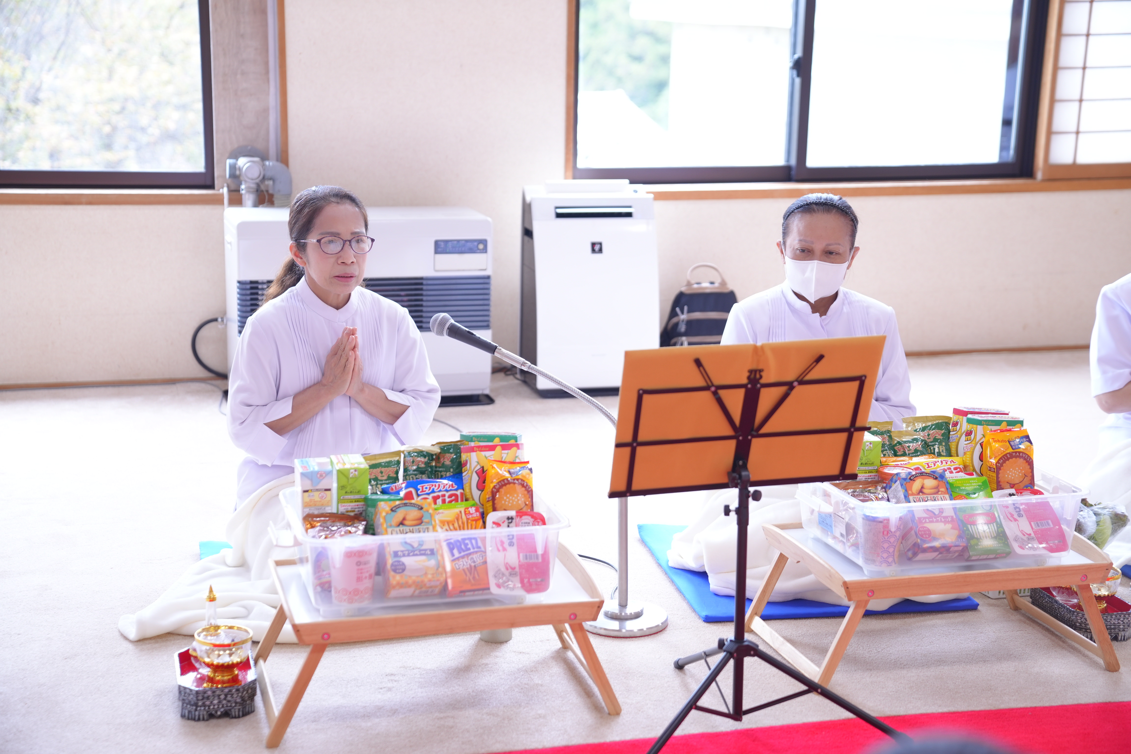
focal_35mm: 58
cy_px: 377
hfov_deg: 34.5
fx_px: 1822
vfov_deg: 23.4
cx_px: 566
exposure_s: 1/90
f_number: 2.8
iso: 320
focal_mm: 58
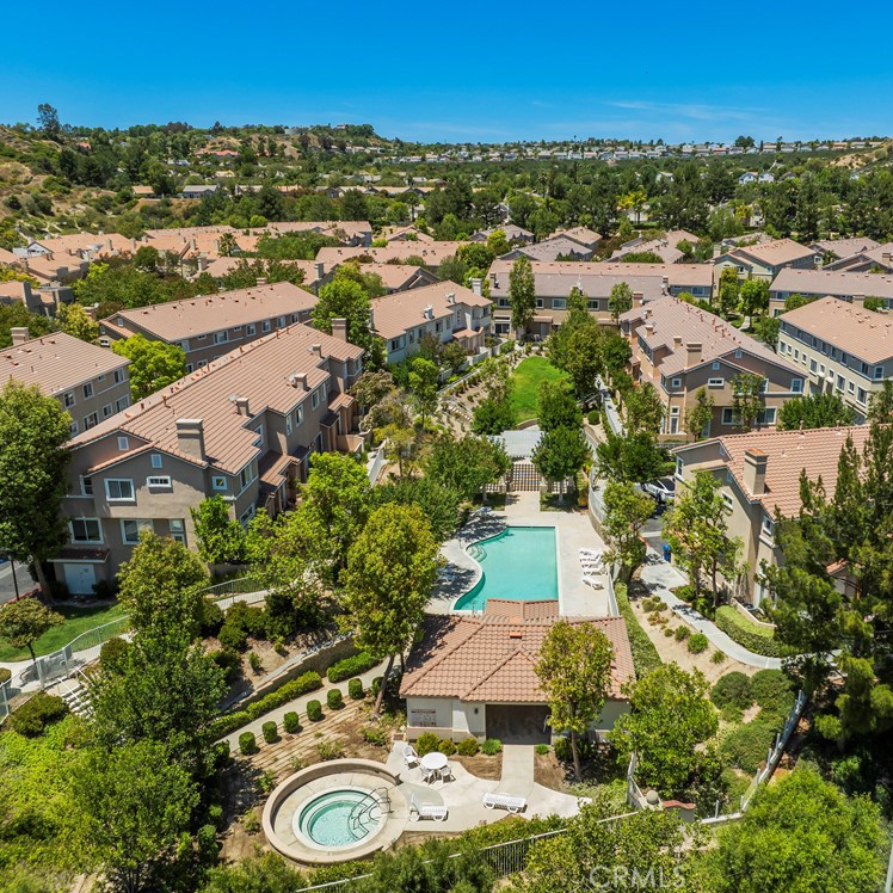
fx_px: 846
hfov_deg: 55.4
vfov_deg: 55.6
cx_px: 516
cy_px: 437
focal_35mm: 29
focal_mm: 12.29
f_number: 4.5
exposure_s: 1/800
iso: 100
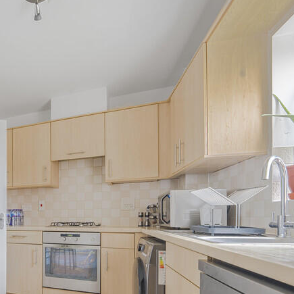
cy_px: 207
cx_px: 16
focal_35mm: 24
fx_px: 231
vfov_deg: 62.6
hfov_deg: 54.2
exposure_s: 1.6
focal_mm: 12
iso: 320
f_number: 9
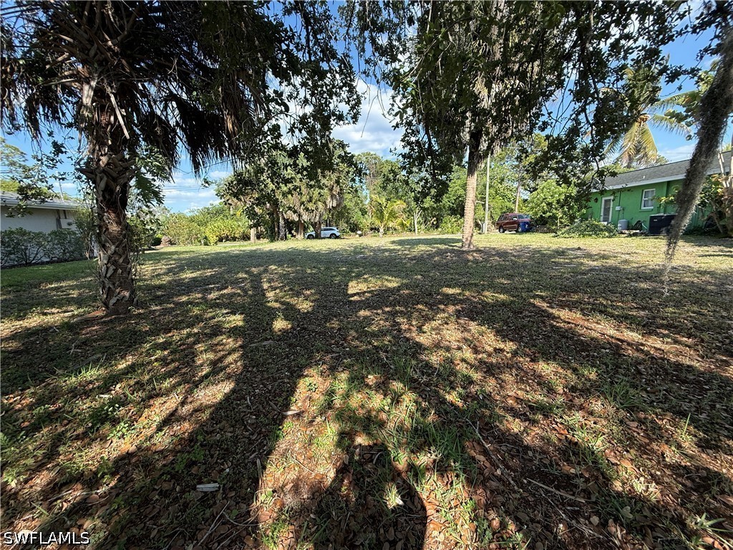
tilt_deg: -9.0
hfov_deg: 102.1
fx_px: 296
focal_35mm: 14
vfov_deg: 85.7
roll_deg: +1.7
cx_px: 366
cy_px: 275
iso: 64
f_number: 2.2
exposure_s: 1/694
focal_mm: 2.22
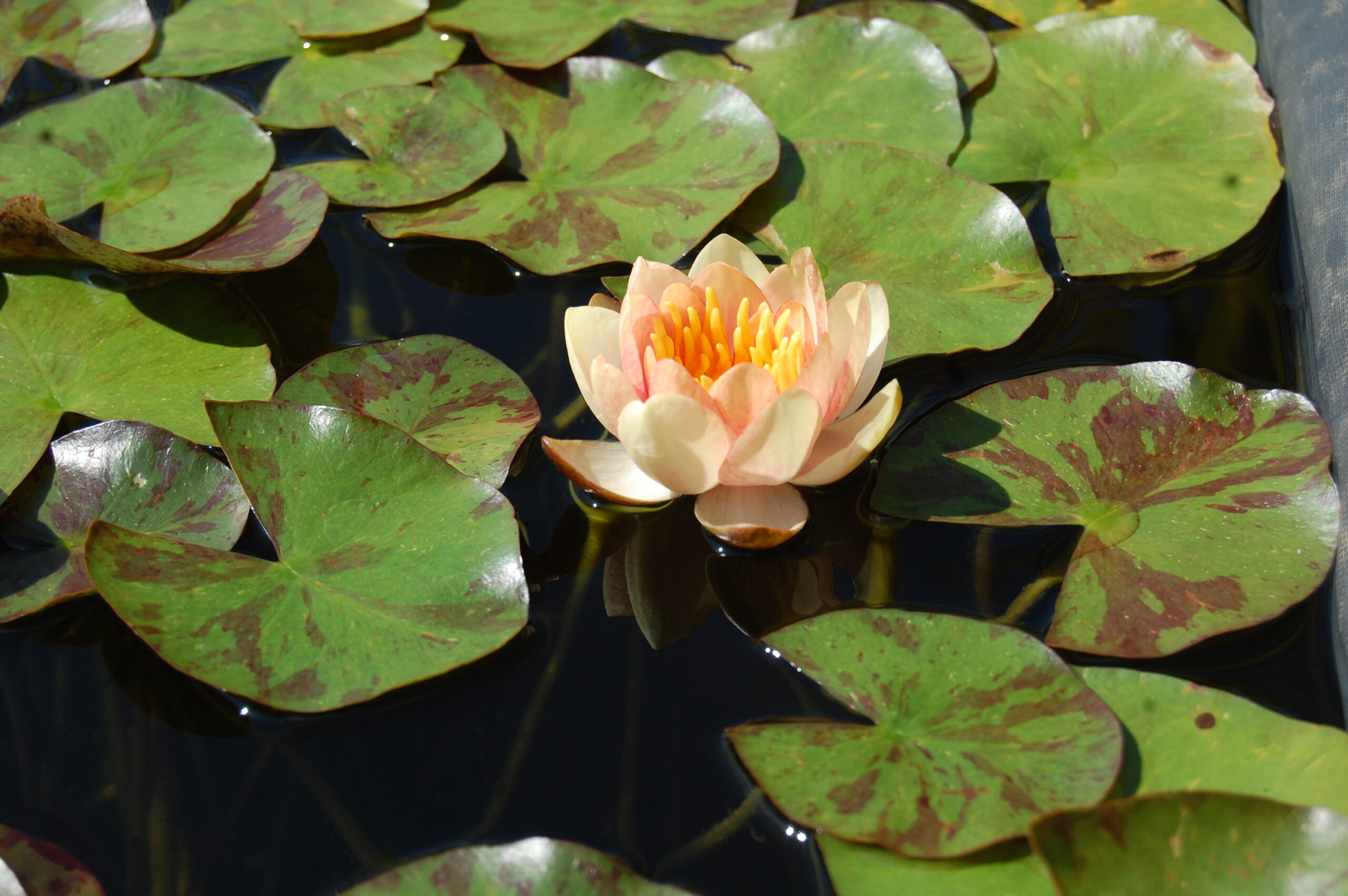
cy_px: 448
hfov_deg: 24.6
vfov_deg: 16.5
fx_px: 3086
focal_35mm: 82
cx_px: 674
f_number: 10
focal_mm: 55
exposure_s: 1/400
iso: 200
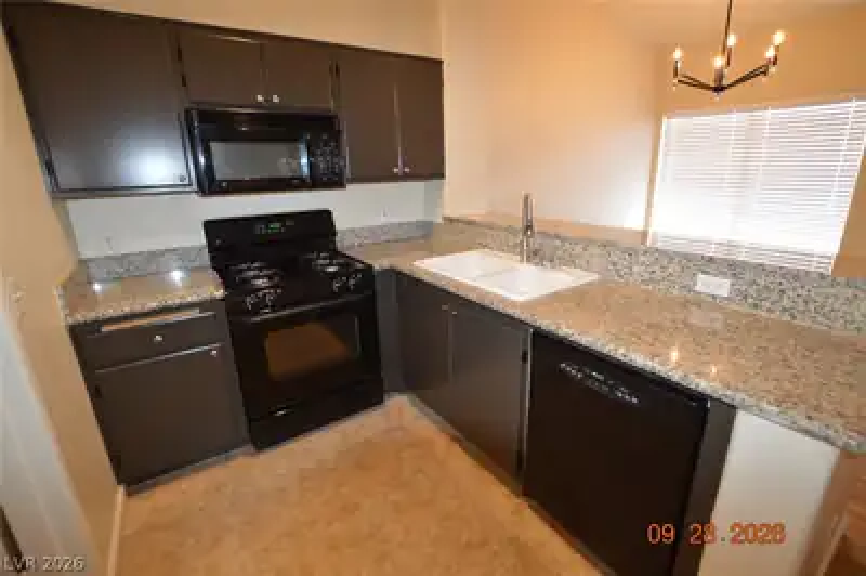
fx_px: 361
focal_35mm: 15
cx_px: 433
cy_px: 288
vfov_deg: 77.2
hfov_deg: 100.4
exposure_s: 1/60
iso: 560
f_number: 3.5
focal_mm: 10
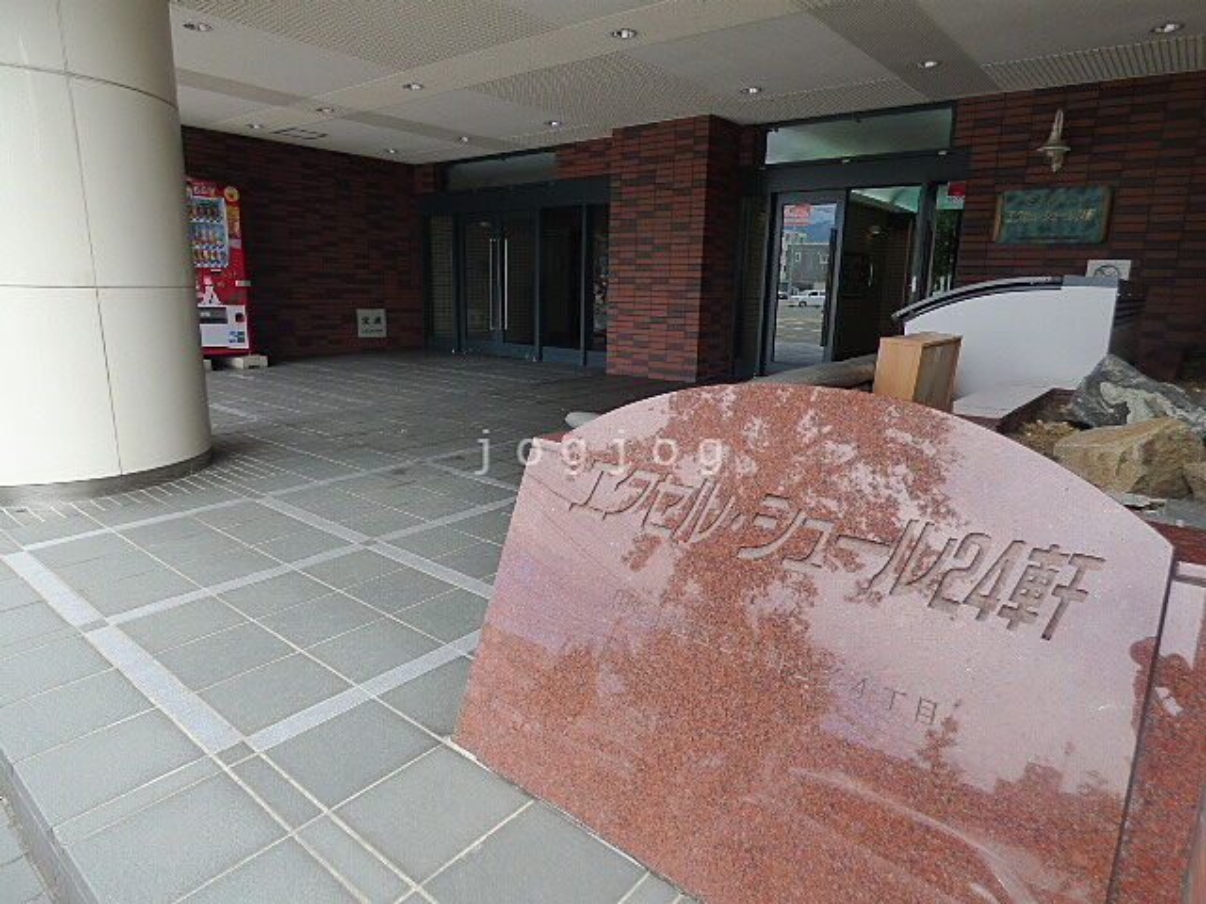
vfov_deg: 66.0
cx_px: 603
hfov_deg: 81.7
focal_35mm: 20
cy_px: 452
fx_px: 697
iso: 200
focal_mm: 3.58
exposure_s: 1/400
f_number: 2.8
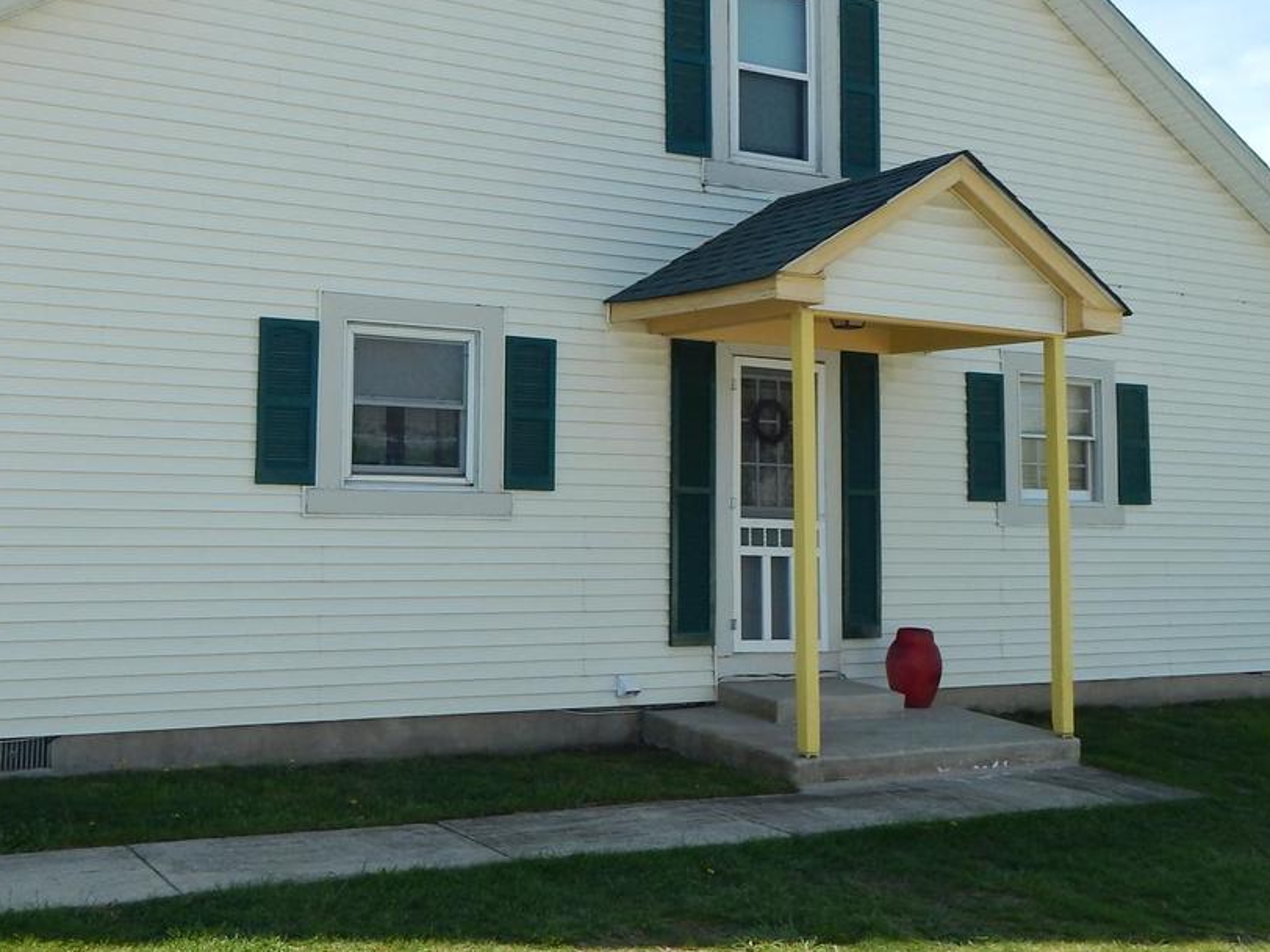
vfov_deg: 36.7
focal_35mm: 39
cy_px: 389
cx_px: 436
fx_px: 1431
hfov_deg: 47.2
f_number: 6
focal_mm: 4
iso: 125
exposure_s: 1/400
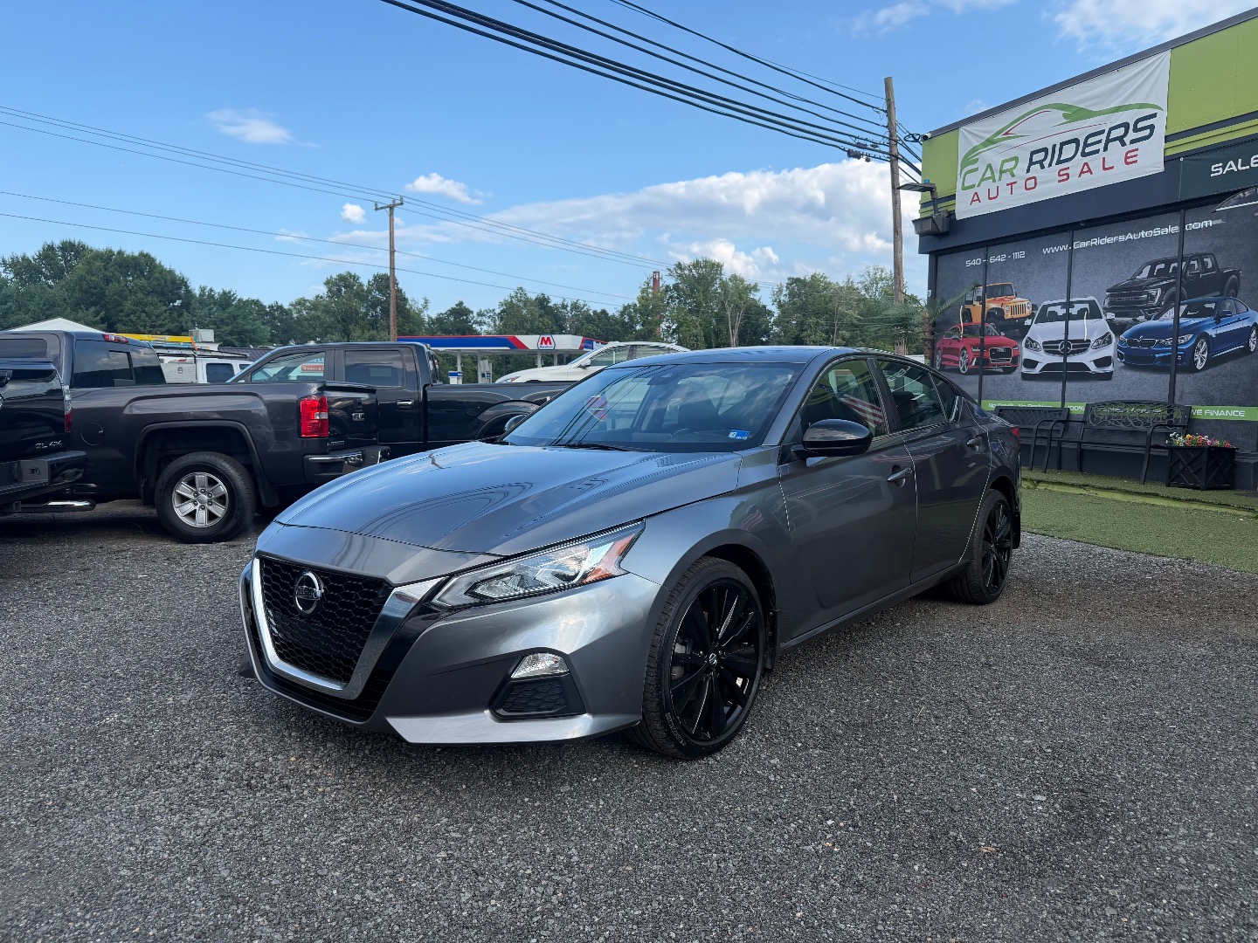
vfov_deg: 56.8
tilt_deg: -7.2
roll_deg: -0.1
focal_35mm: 24
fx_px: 872
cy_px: 472
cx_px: 629
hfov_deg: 71.6
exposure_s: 1/1292
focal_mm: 6.76
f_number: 1.78
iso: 100
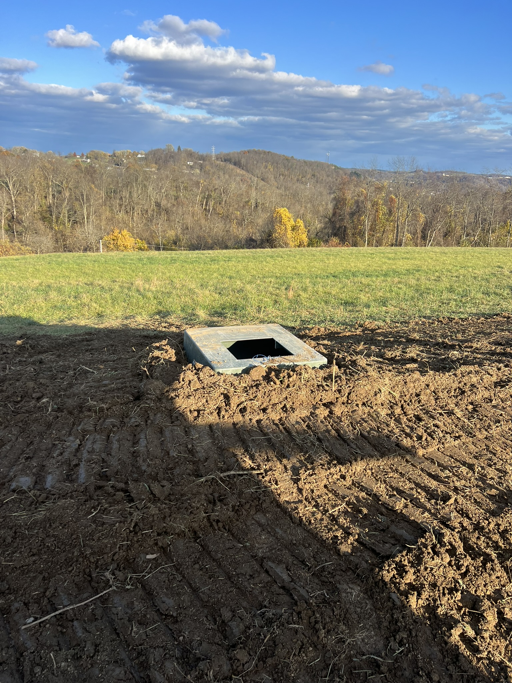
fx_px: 513
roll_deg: -2.1
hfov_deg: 53.1
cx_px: 256
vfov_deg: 67.3
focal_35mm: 26
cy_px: 342
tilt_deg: -20.9
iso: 50
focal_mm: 5.7
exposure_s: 1/1934
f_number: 1.5
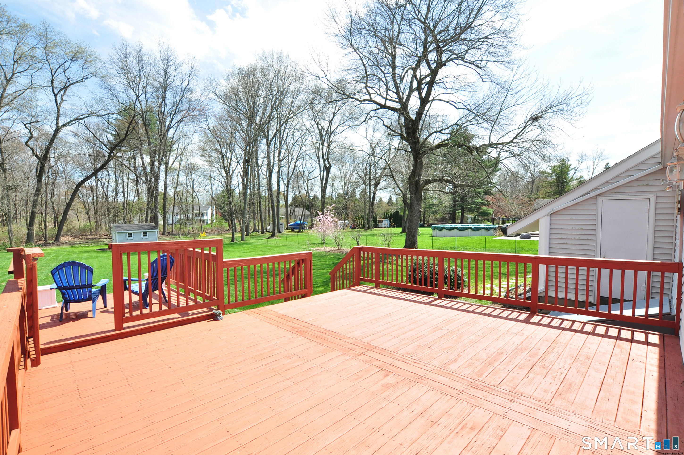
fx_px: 285
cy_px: 228
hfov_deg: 100.5
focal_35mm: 15
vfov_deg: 77.2
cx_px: 342
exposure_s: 1/200
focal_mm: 10
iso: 200
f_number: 8
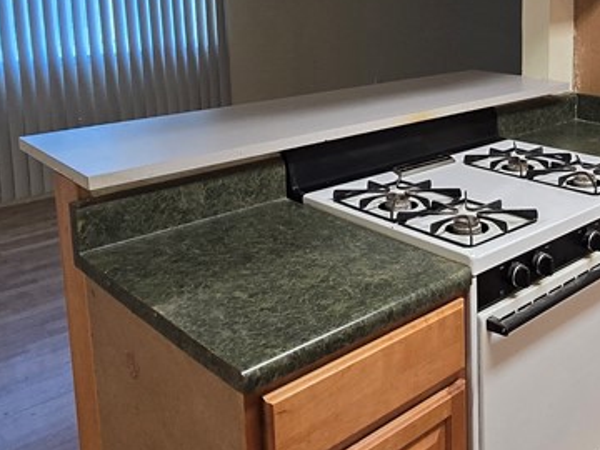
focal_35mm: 37
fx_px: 641
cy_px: 83
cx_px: 473
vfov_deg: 37.2
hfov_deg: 47.6
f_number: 2.2
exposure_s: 1/60
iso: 200
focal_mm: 2.2
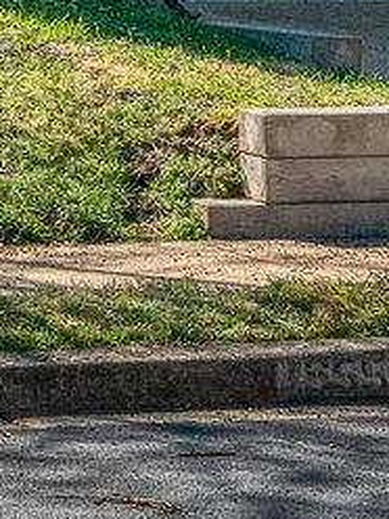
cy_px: -766
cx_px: -811
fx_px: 3326
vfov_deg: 8.1
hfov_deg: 6.1
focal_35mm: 222
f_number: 8
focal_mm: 28
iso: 1250
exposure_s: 1/2000
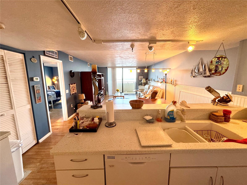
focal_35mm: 14
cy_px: 92
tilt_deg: -9.2
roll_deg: +0.3
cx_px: 124
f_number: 2.2
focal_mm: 2.22
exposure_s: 1/120
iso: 250
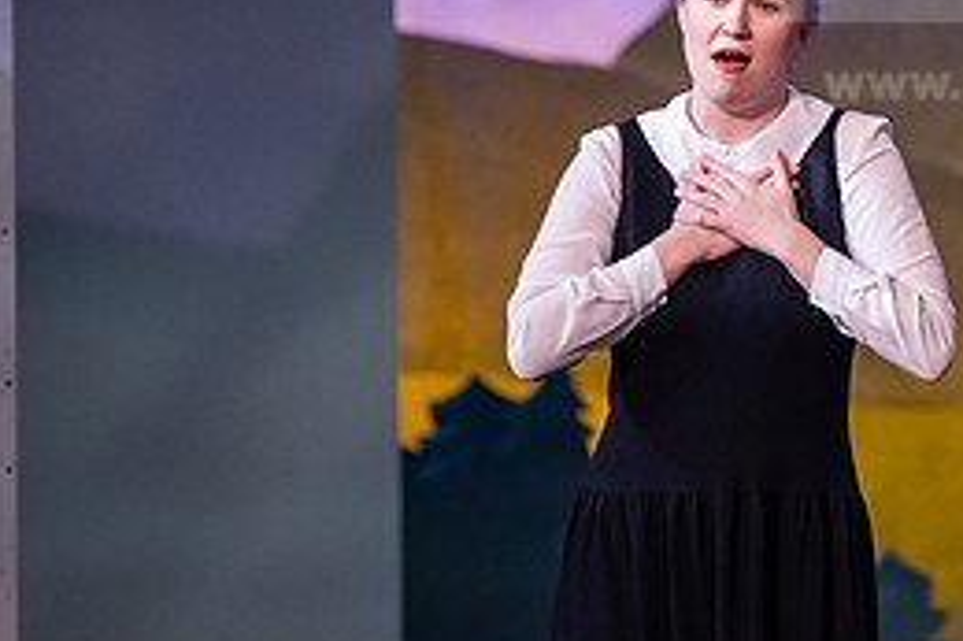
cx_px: 656
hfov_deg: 5.3
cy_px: 161
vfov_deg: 3.5
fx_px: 10452
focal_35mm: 391
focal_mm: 175
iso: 3200
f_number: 3.2
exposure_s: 1/200
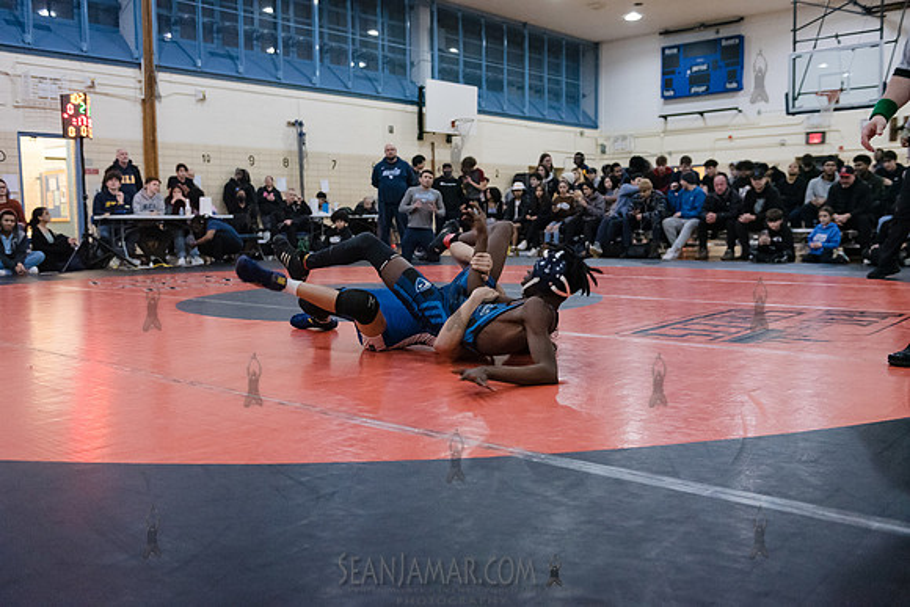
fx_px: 809
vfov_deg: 41.1
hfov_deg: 58.7
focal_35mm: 32
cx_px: 455
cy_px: 304
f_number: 3.2
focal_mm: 32
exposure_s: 1/320
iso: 8000
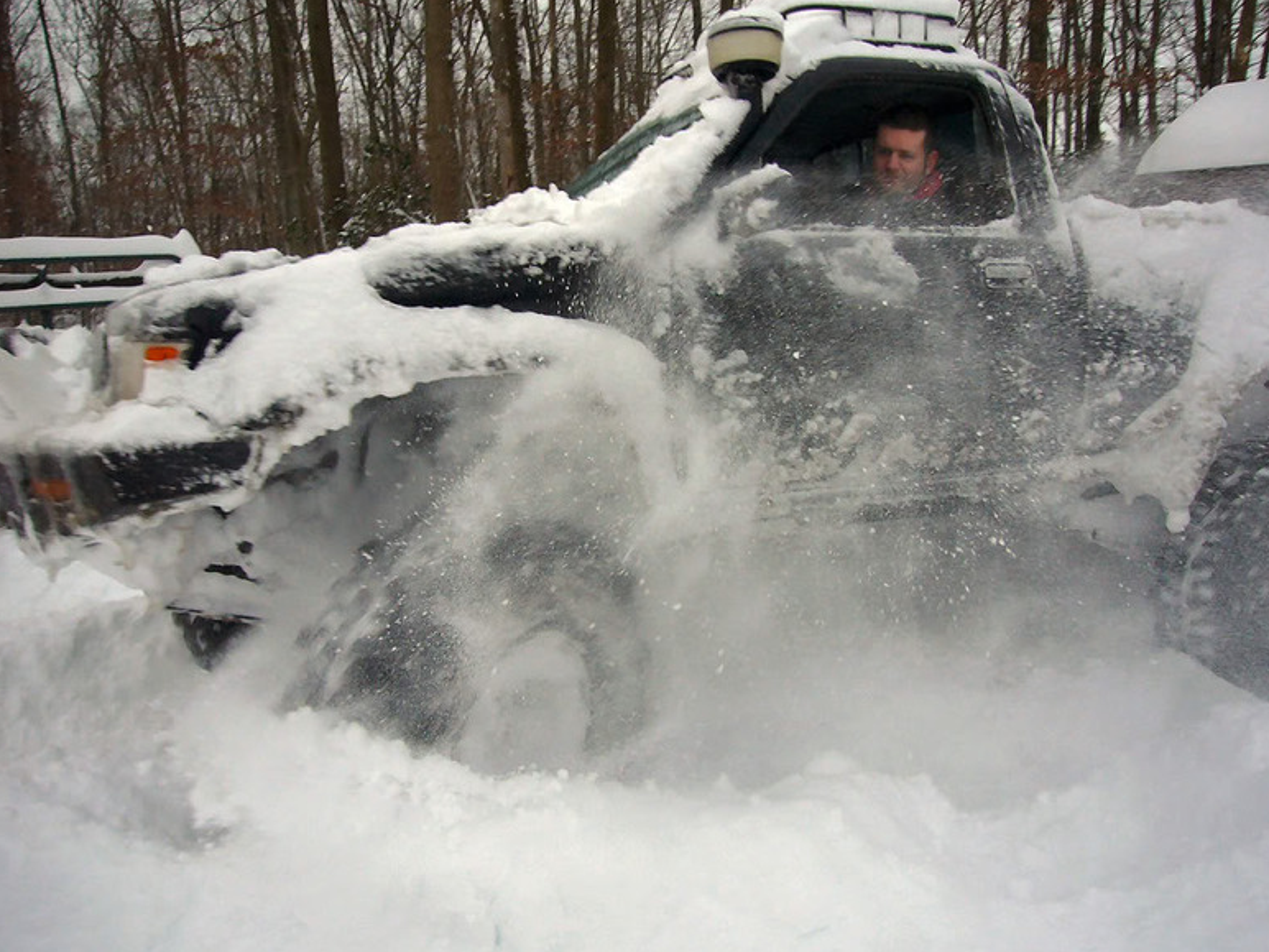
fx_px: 1063
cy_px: 474
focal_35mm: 29
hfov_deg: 61.7
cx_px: 636
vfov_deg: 48.2
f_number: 5.6
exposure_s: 1/250
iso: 80
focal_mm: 4.6
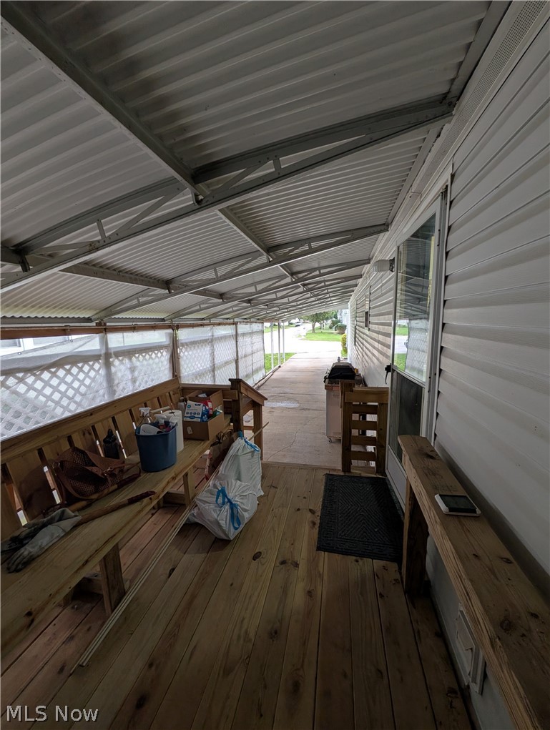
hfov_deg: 94.7
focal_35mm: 12
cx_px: 275
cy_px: 365
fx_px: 254
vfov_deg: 110.4
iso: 69
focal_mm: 2.02
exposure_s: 1/59
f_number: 1.7
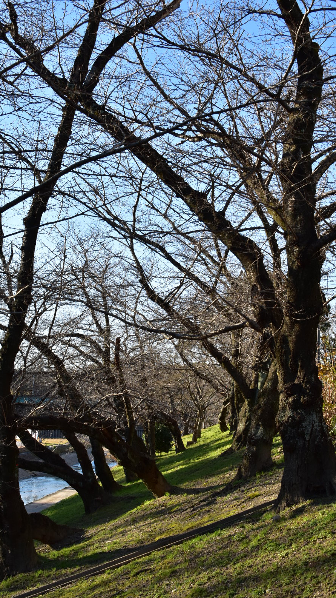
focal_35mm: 45
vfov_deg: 45.5
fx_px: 713
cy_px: 297
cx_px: 165
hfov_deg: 26.5
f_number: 8
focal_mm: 28
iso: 400
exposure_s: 1/400
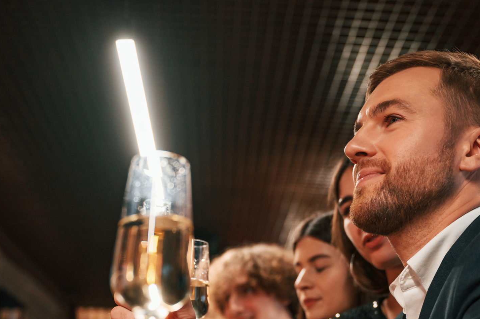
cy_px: 286
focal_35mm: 62
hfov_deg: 32.4
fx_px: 825
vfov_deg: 21.4
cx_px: 227
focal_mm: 34.5
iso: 1250
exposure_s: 1/400
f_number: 2.8
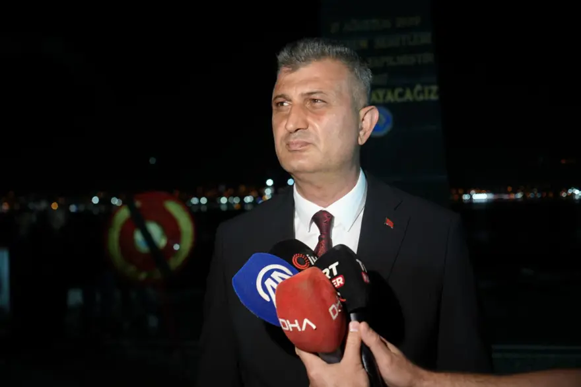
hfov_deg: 47.4
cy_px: 194
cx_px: 290
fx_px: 661
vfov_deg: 32.6
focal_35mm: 41
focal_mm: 41
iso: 2000
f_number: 4
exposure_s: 1/60
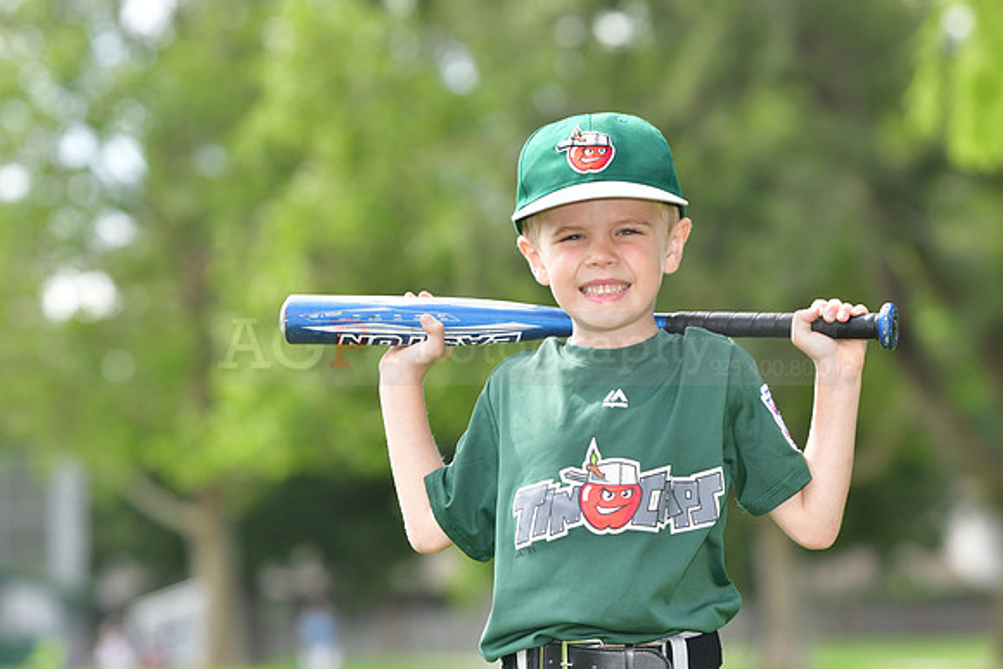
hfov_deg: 11.4
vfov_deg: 7.6
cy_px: 334
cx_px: 502
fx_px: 5016
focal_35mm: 180
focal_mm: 120
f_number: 4
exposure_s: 1/2000
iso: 500
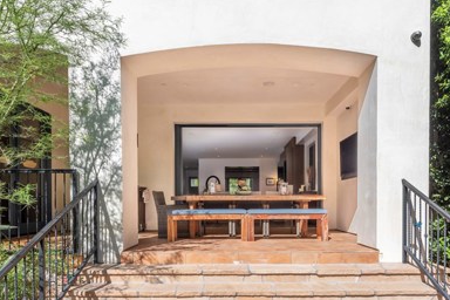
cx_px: 233
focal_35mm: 25
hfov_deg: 71.5
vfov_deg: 50.0
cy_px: 210
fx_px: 312
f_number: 8
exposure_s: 1/200
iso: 125
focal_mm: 15
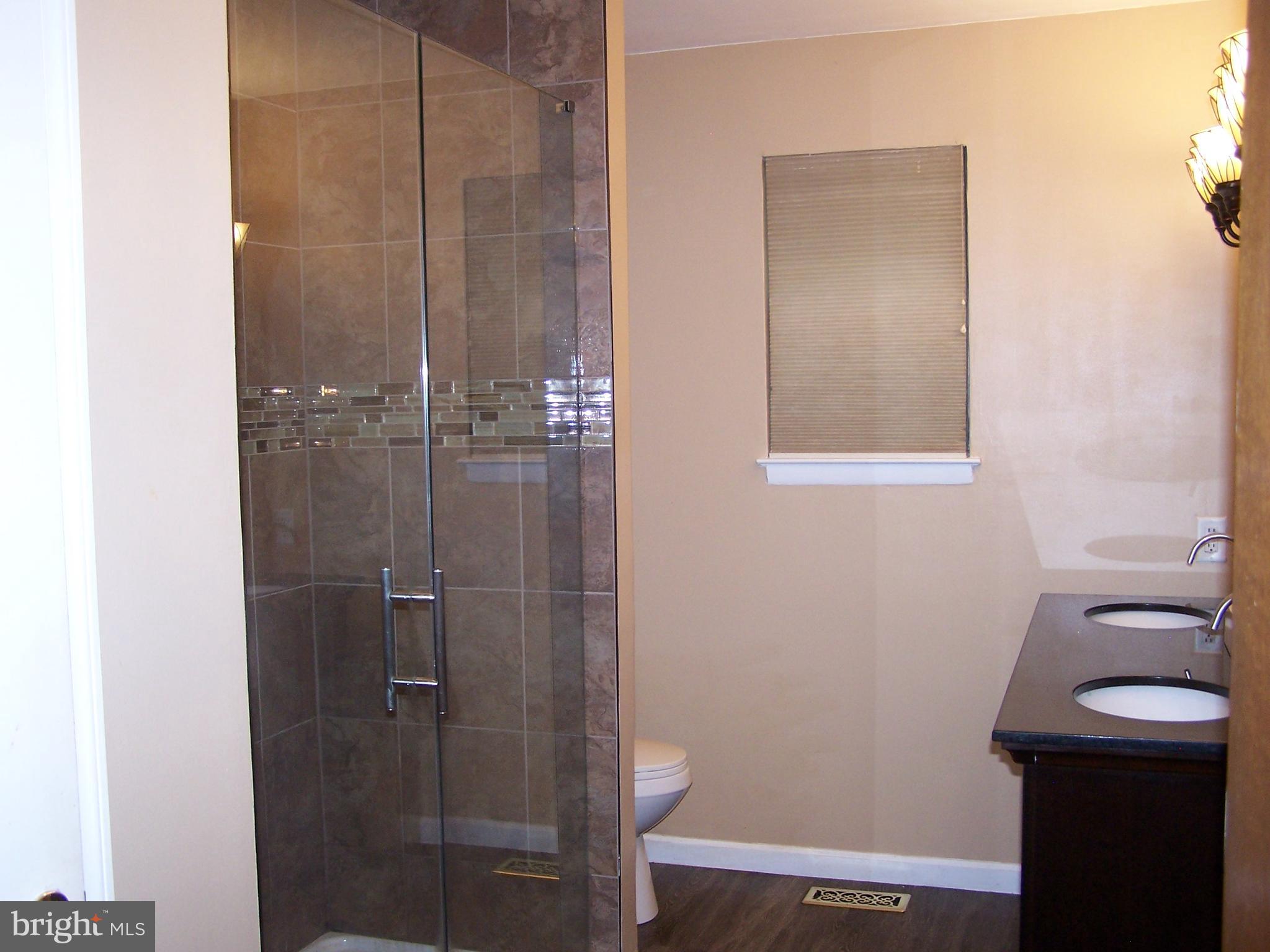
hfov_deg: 46.8
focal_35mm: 40
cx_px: 635
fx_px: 1468
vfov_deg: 36.0
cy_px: 476
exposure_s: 1/60
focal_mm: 6.7
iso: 140
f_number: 2.8
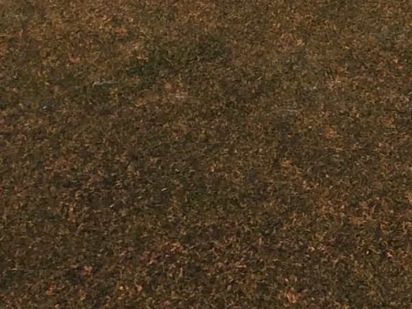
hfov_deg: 10.8
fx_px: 1940
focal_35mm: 163
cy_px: -287
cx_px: 877
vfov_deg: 8.7
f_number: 2.2
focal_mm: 4.12
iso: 32
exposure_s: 1/224
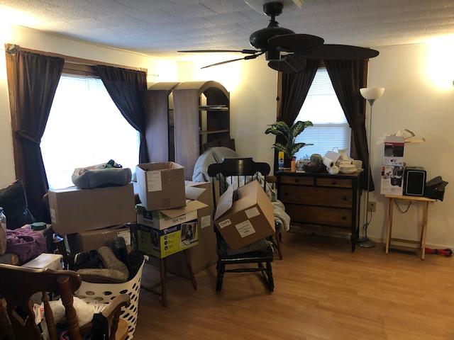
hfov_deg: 63.4
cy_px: 170
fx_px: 367
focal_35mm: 28
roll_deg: -0.3
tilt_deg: -7.4
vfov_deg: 49.7
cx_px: 227
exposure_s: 1/15
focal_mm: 3.99
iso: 64
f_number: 1.8
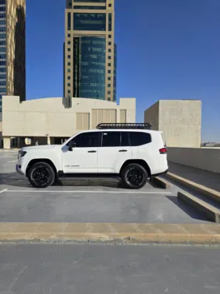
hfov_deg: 54.8
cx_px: 102
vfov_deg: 69.4
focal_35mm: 25
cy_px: 150
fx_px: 212
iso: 12
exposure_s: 1/1176
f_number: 1.7
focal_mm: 6.3
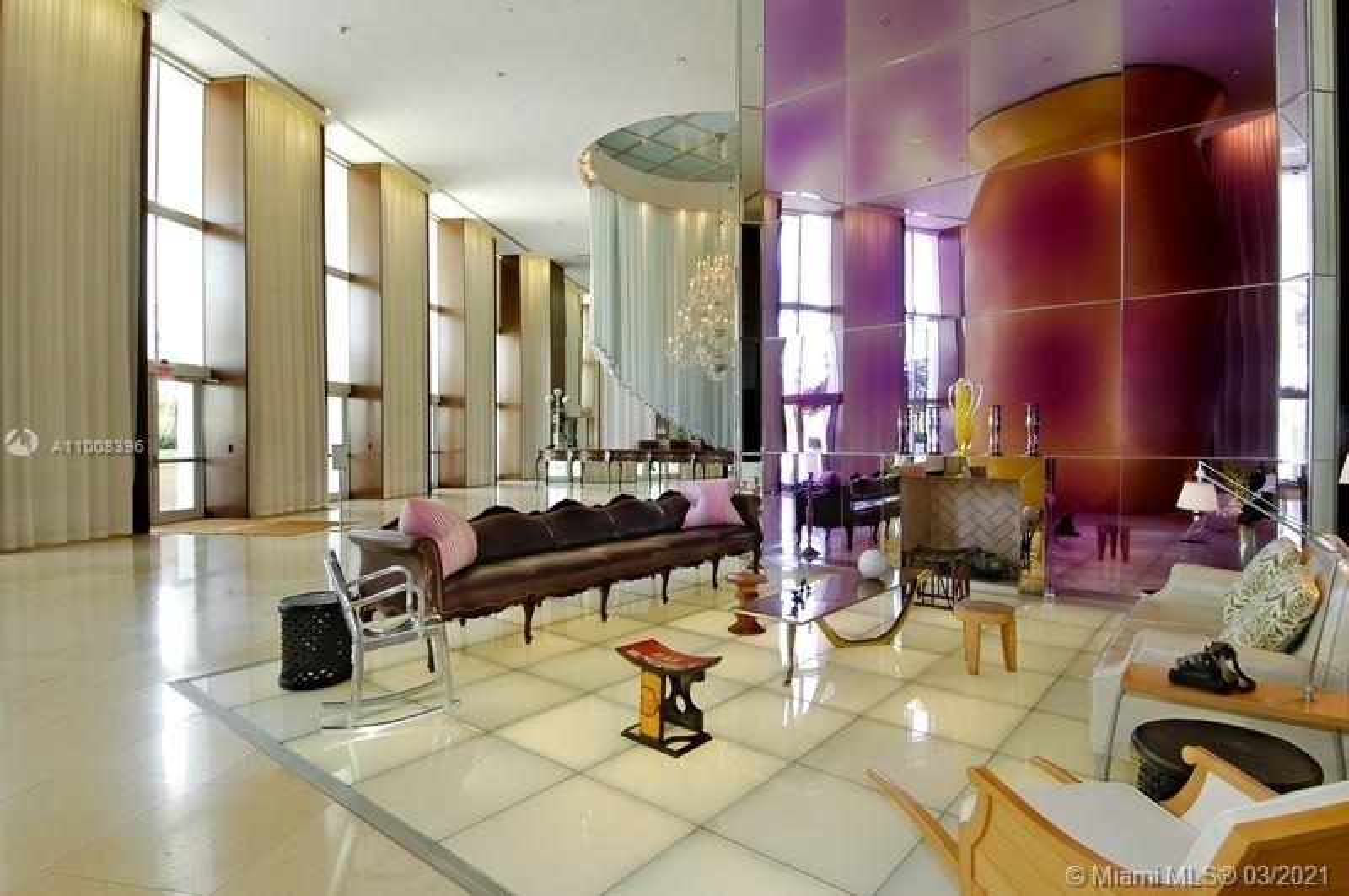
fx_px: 674
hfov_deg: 90.1
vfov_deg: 67.2
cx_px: 674
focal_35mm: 18
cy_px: 448
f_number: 7.1
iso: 200
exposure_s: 1/10
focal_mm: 12
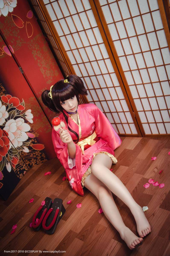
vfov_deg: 49.6
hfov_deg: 34.1
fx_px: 277
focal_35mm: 39
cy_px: 128
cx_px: 85
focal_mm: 26
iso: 800
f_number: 4
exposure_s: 1/25
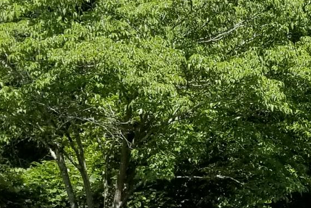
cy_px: 315
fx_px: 1245
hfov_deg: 13.5
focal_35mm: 144
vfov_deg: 9.3
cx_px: 455
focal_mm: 4.25
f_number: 1.7
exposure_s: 1/1744
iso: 50
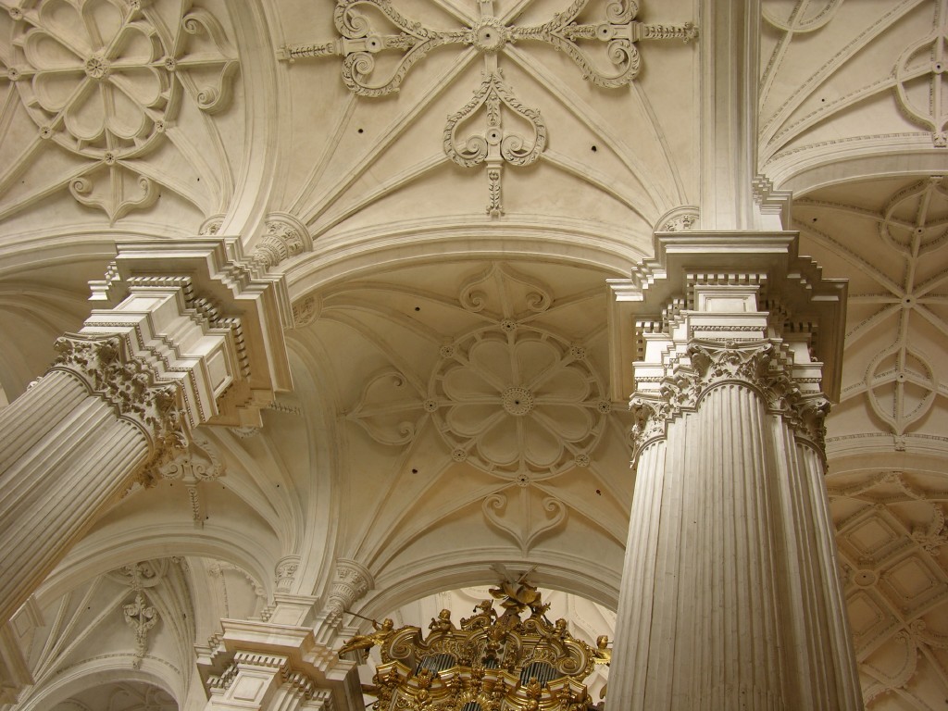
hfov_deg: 52.6
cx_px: 474
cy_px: 356
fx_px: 959
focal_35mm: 35
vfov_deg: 40.7
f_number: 2.8
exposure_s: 1/6.2
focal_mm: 8.9
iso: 50
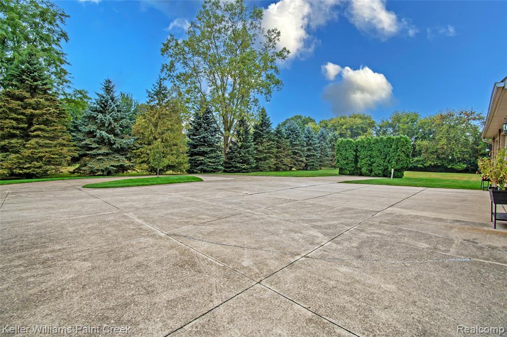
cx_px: 254
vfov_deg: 77.3
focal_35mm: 15
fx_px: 211
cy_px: 168
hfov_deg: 100.4
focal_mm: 10
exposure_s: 1/320
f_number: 6.3
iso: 100
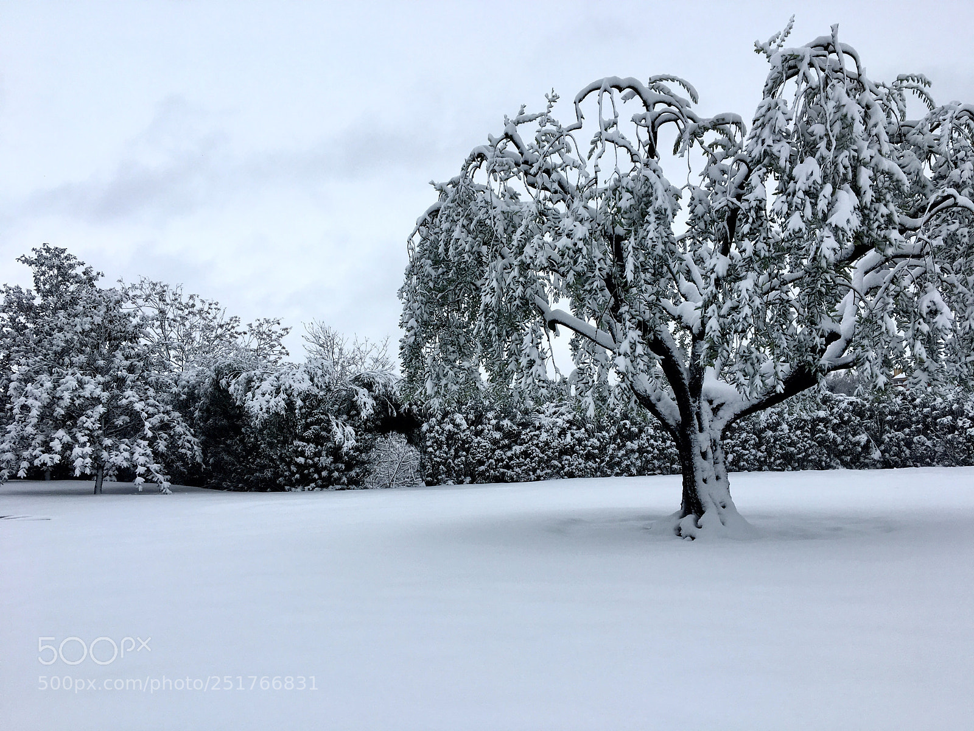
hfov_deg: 61.7
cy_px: 366
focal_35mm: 29
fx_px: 816
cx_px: 487
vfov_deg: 48.2
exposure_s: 1/884
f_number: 2.2
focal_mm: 4.15
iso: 25
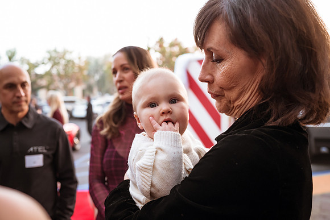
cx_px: 165
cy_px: 110
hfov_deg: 54.4
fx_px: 321
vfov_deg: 37.9
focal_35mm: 35
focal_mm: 35
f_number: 3.5
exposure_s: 1/320
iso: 1600
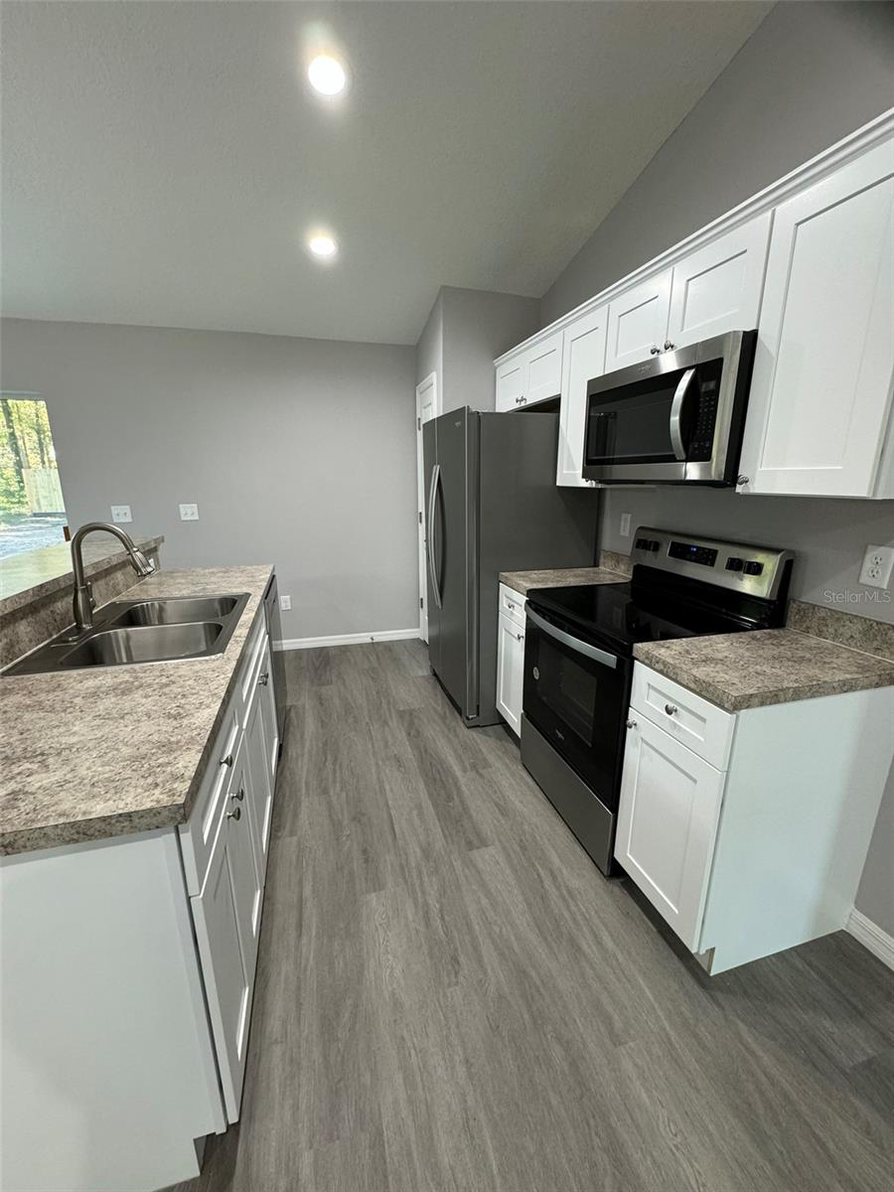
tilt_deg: -14.5
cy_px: 596
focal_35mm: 14
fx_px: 482
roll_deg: +0.5
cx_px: 447
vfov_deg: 102.1
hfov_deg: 85.7
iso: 200
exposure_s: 1/60
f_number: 2.2
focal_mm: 2.22
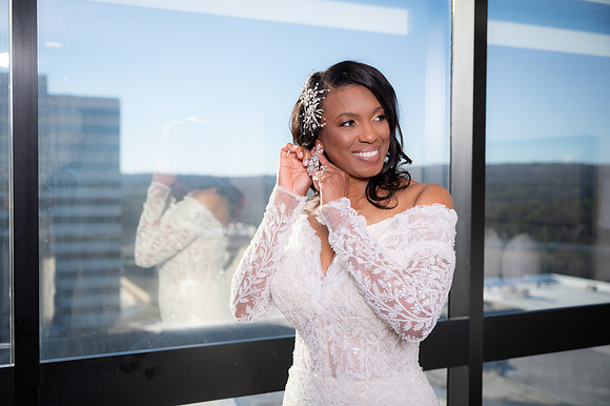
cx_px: 305
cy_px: 203
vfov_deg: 34.2
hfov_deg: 49.6
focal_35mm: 39
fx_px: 660
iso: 250
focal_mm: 39
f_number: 3.2
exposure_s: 1/250
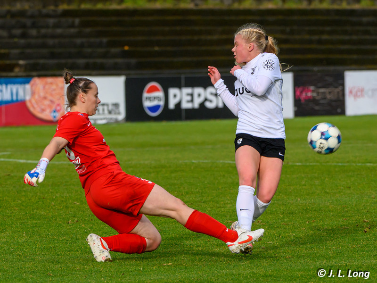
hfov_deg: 4.0
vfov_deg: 3.0
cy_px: 137
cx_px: 217
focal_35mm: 494
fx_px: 5377
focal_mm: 250
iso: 560
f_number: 6.3
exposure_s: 1/1000
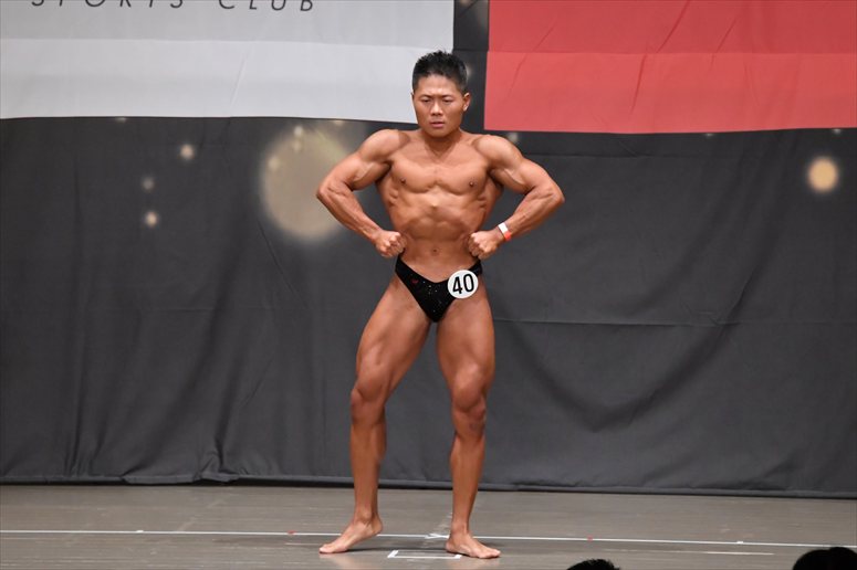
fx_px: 5354
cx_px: 428
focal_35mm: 225
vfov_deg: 6.1
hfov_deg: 9.2
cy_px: 285
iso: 6400
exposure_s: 1/400
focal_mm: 150
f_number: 5.6
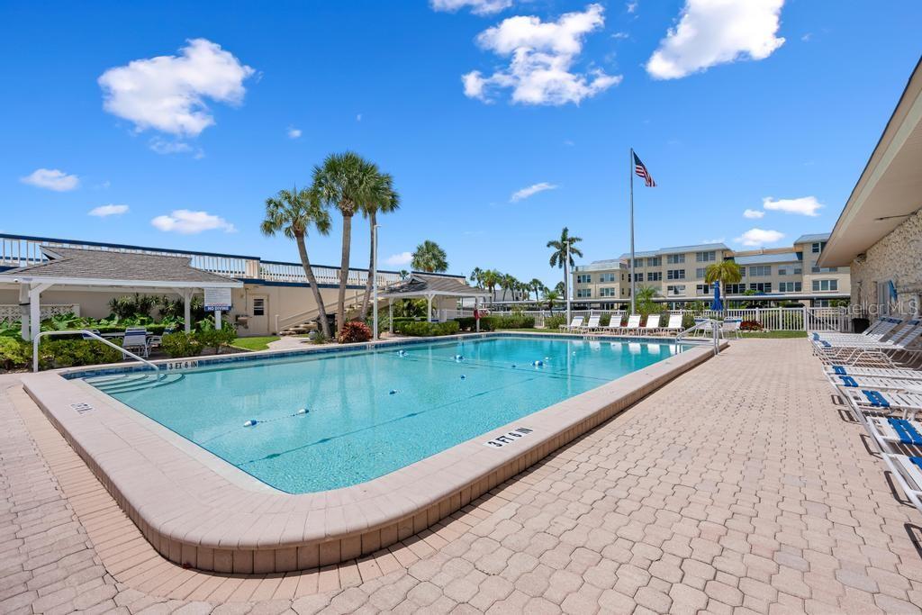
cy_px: 308
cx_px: 461
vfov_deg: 73.8
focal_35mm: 16
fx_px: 410
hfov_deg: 96.7
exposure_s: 1/200
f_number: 14
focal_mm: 16
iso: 125
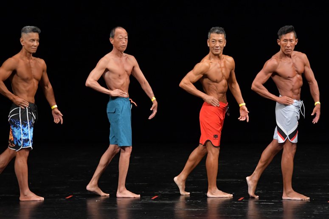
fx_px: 2329
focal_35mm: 255
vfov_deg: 5.4
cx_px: 164
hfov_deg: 8.1
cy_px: 110
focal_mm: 170
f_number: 5.6
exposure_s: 1/400
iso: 3200
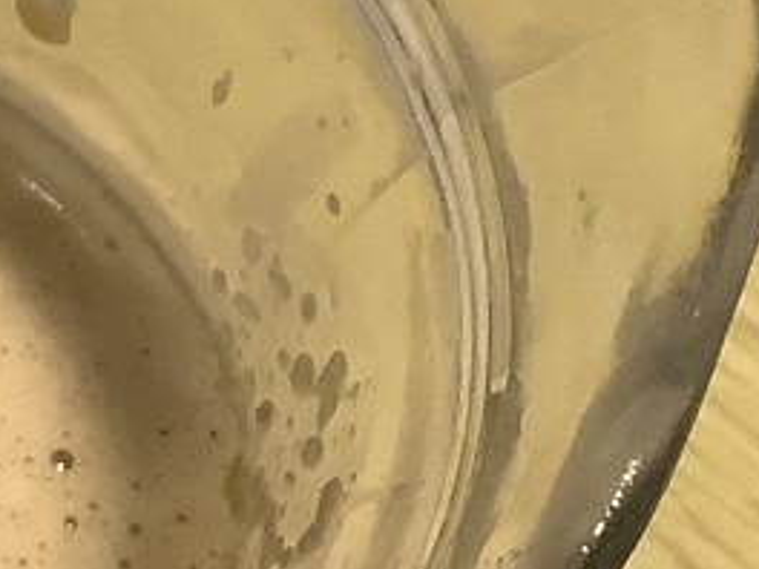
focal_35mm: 141
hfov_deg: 13.6
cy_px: 391
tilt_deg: -70.2
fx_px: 3092
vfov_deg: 10.5
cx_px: -172
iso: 250
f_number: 2.4
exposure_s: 1/60
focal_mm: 3.3
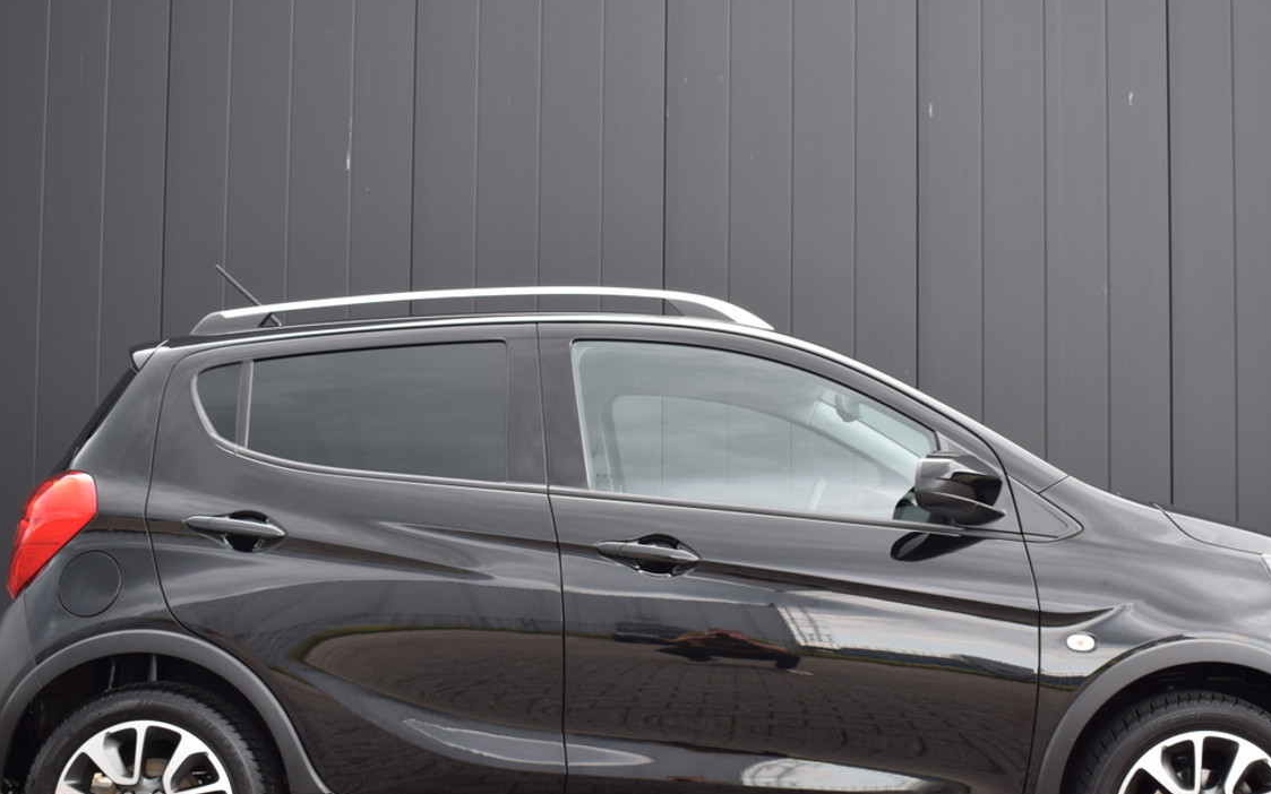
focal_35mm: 48
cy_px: 461
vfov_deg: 27.0
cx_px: 701
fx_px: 1650
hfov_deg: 42.1
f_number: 5
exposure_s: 1/100
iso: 400
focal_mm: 25
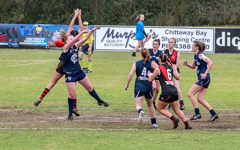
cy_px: 72
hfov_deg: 3.8
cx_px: 148
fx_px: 3618
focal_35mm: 553
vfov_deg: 2.4
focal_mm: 220
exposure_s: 1/2000
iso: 1250
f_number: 7.1
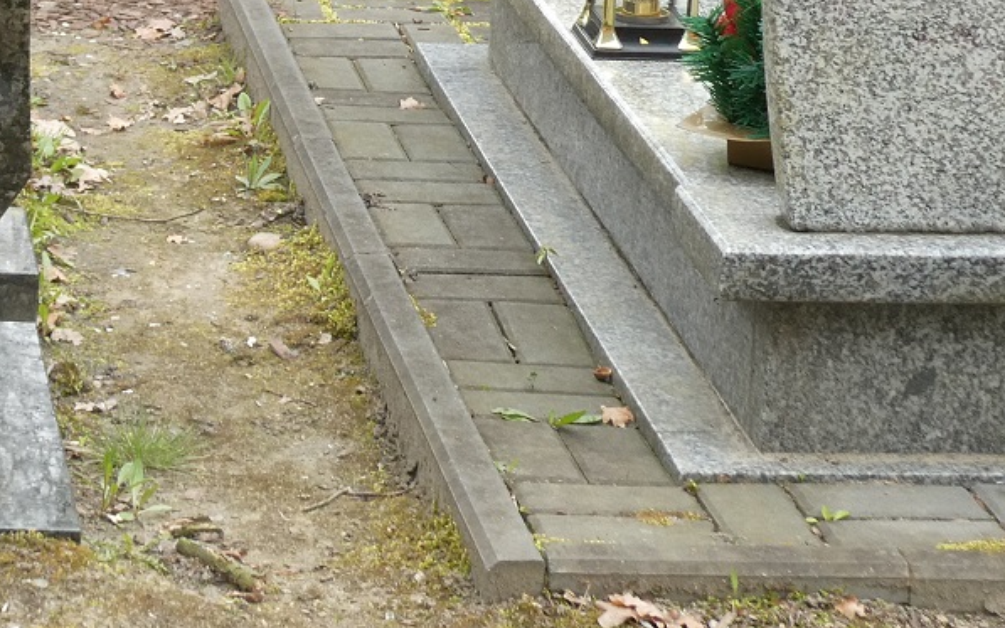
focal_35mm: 125
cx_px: -71
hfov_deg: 16.3
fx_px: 3423
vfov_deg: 10.2
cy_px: -212
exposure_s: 1/100
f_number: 3.9
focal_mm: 7.8
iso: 80
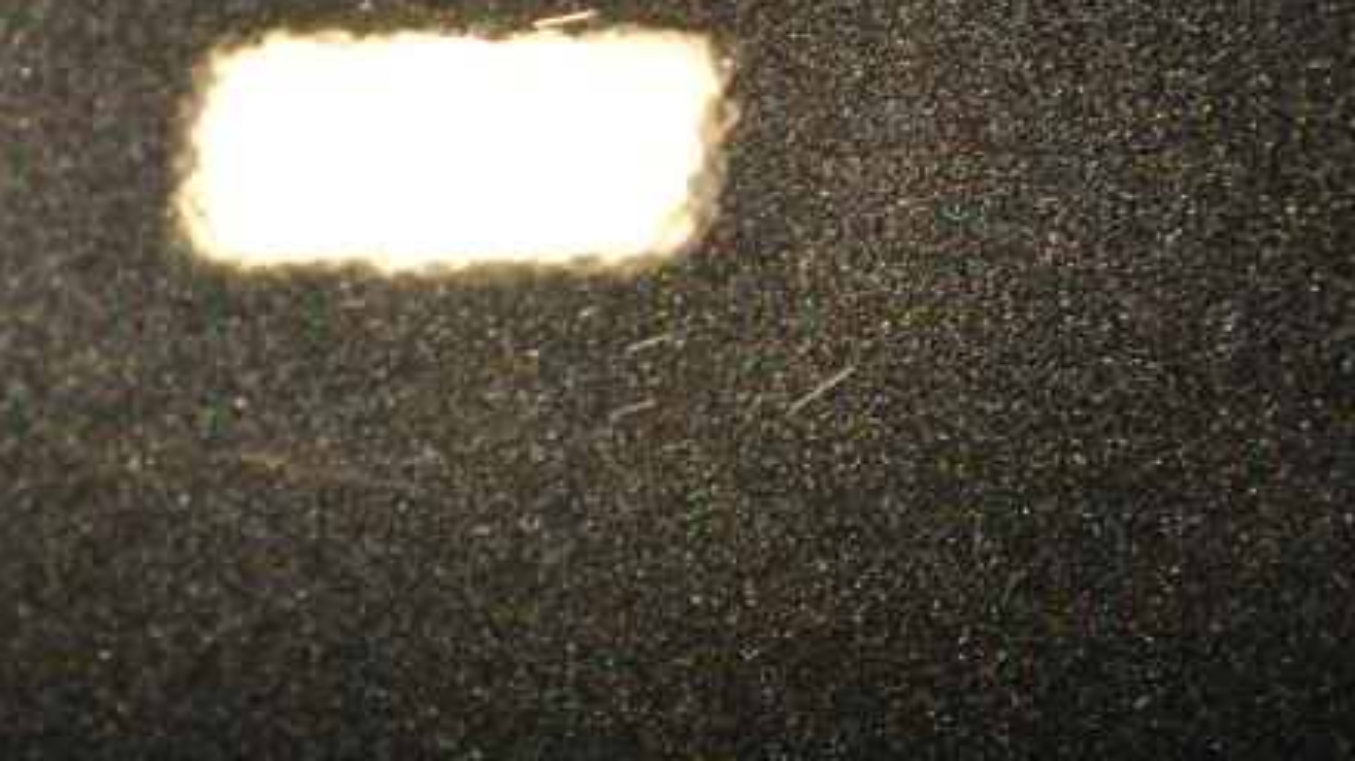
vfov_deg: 6.6
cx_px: 439
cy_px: 162
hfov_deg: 11.7
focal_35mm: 184
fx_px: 6609
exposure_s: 1/80
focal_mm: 50
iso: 400
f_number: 5
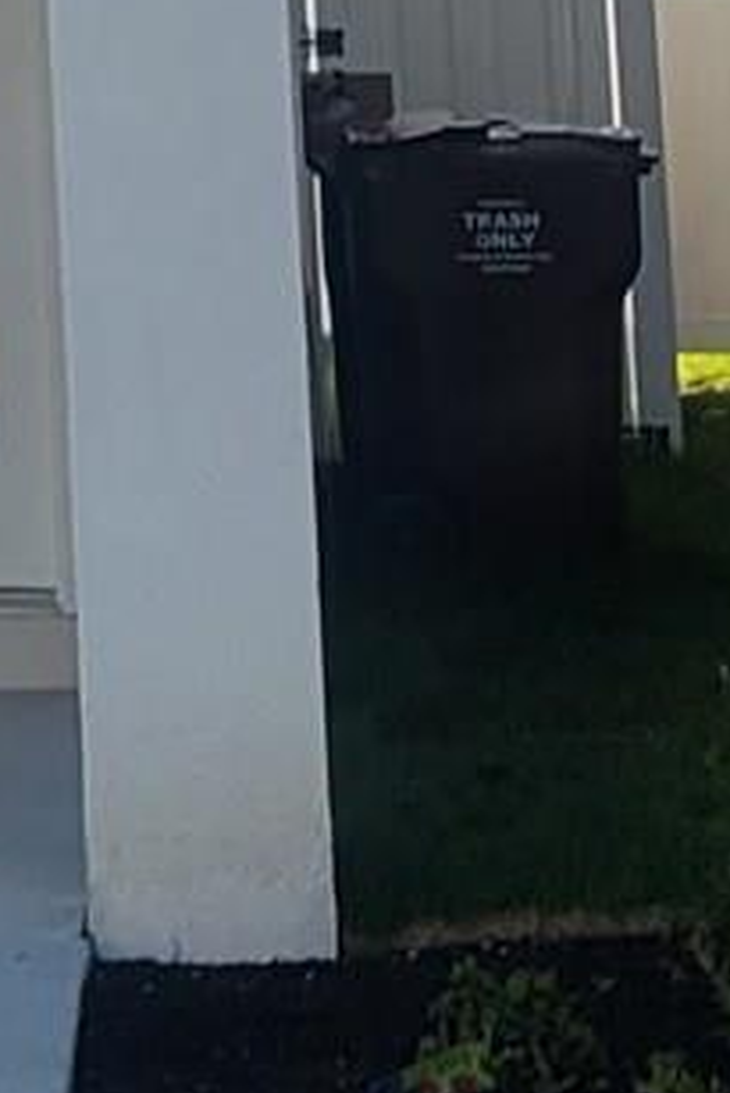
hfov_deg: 6.6
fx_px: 6167
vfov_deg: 9.6
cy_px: -958
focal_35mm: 203
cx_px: -719
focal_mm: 5.4
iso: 40
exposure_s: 1/1538
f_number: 1.8
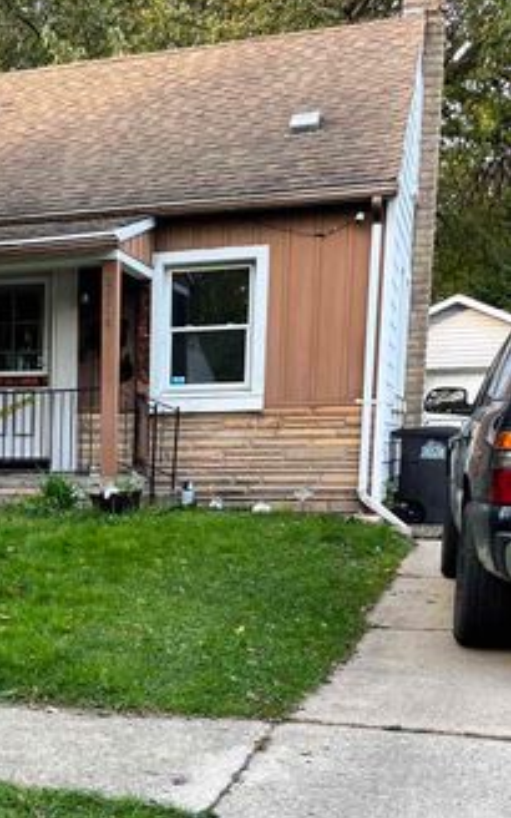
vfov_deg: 35.3
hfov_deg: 21.4
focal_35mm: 56
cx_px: -110
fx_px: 1248
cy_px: 640
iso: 40
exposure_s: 1/232
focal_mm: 5.1
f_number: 1.6
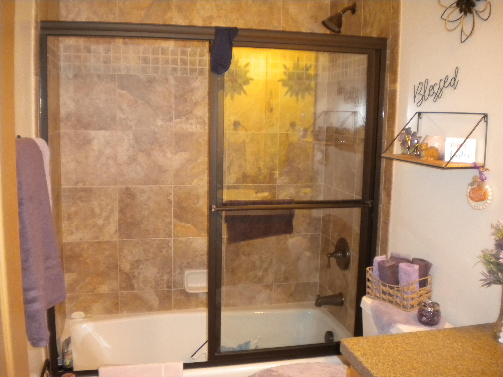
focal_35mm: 35
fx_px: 509
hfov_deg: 52.6
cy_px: 188
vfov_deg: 40.7
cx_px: 252
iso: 400
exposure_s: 1/30
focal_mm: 6.3
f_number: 3.1
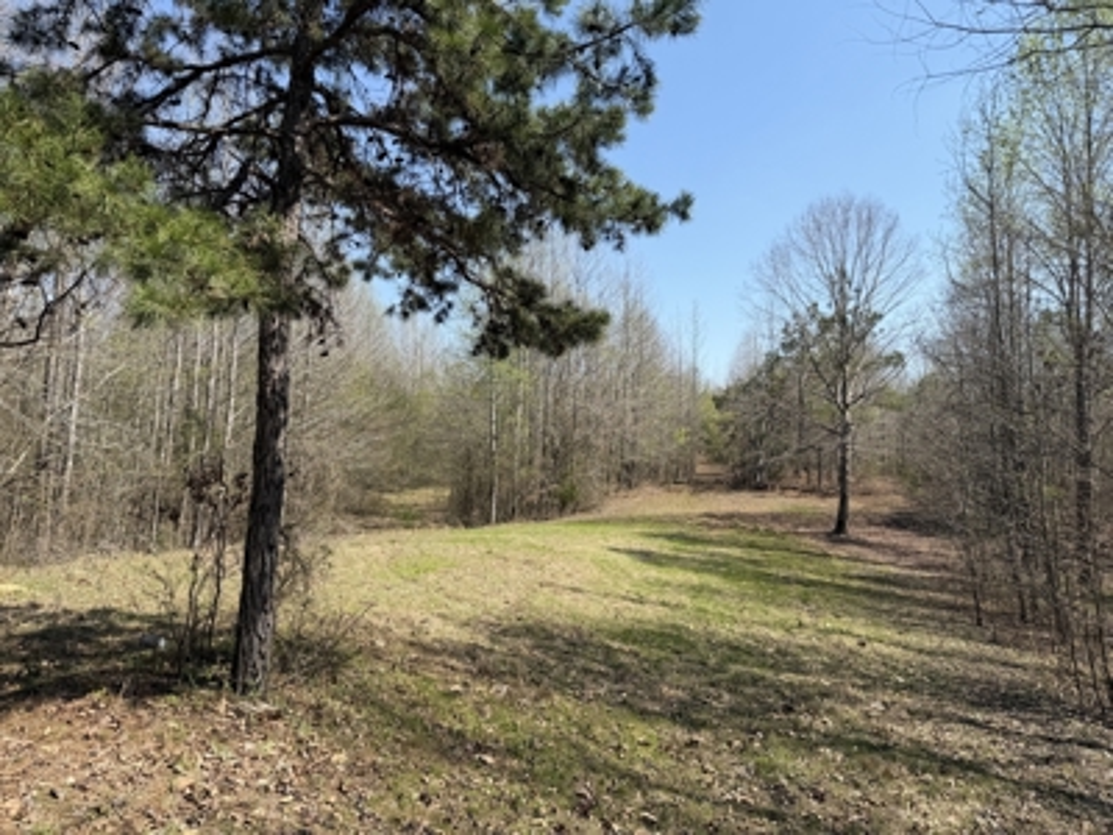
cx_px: 556
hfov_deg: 71.6
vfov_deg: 56.8
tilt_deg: +2.7
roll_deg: -2.4
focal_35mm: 24
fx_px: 772
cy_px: 418
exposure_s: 1/3021
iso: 80
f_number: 1.78
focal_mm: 6.76
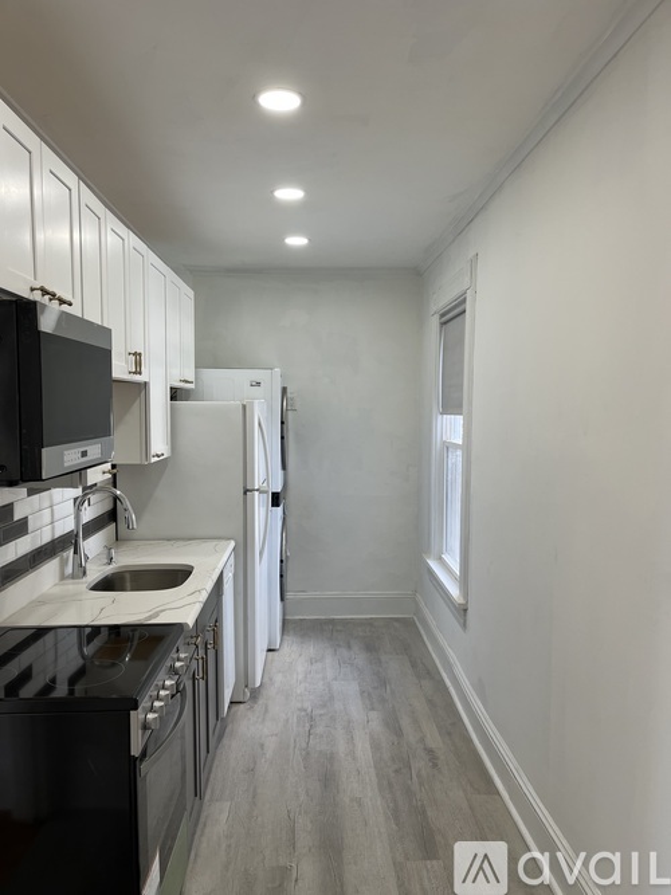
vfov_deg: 67.3
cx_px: 336
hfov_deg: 53.0
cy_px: 448
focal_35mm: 26
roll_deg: +0.3
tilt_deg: -3.6
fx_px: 672
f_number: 1.6
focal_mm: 5.1
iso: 50
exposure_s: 1/120
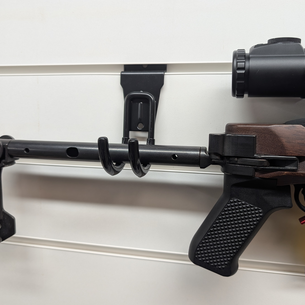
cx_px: 168
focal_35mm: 32
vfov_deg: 51.1
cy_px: 155
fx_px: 319
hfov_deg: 51.0
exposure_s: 1/50.8
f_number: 1.68
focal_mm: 6.9
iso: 38
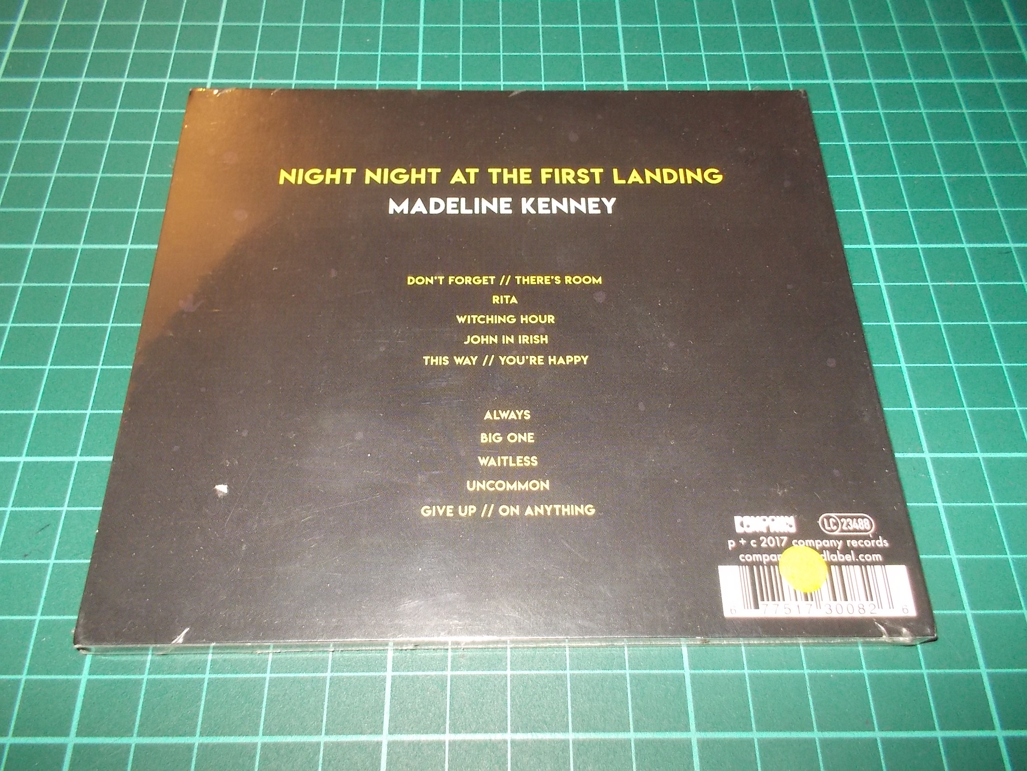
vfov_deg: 48.2
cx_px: 514
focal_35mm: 29
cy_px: 386
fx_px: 860
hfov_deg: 61.7
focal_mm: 4.1
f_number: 3.3
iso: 200
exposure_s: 1/30
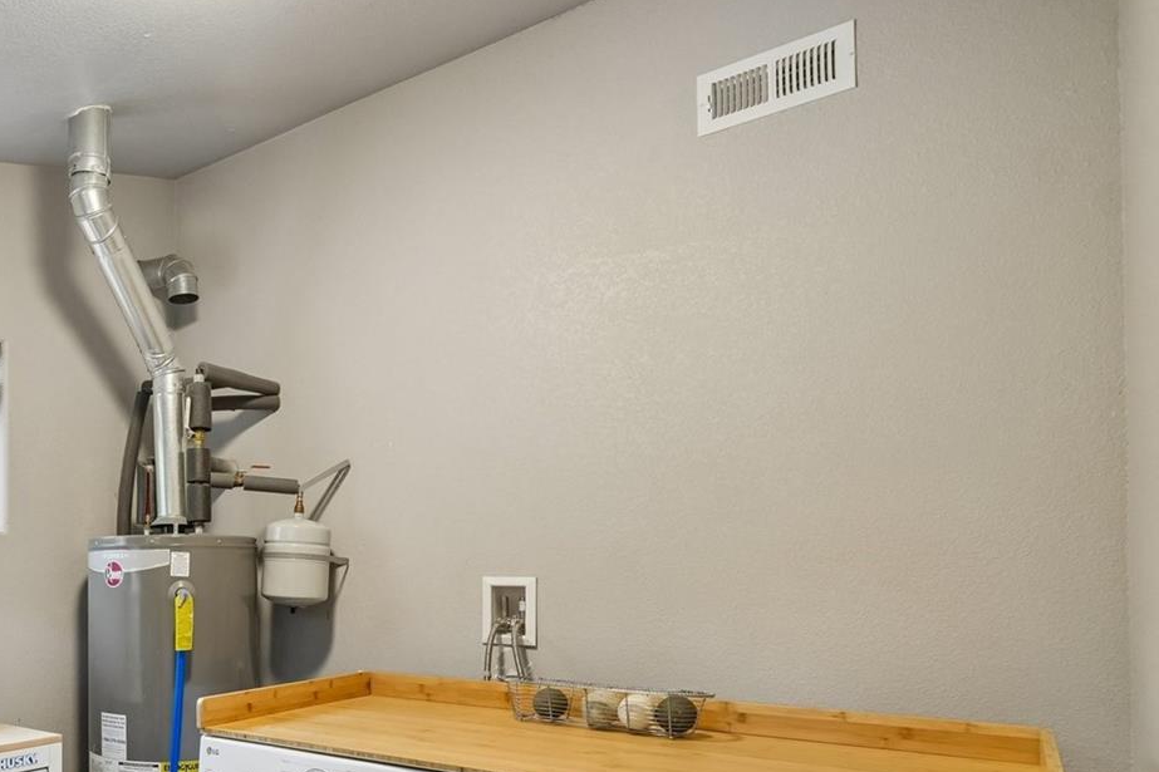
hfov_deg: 62.1
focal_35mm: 26
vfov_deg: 47.8
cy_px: 574
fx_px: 837
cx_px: 195
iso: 800
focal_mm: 10
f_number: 8
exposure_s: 1/15
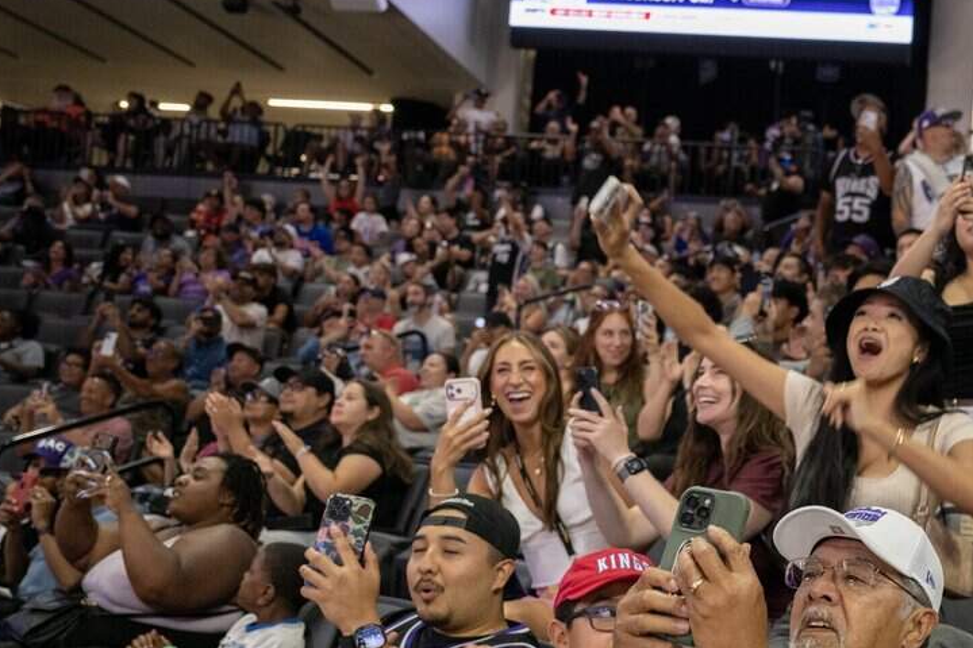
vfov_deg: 33.3
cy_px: 370
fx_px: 1081
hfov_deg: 46.1
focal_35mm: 40
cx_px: 769
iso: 1250
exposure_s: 1/200
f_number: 2.8
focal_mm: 24
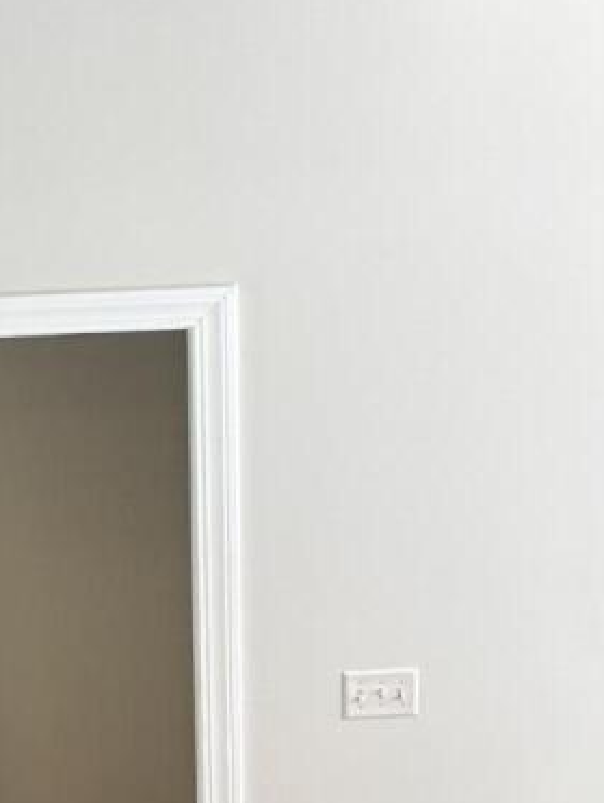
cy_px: 732
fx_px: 3251
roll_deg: +0.6
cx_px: 167
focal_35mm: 140
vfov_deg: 13.9
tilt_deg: -28.4
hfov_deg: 10.6
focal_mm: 5.96
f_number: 1.6
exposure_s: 1/60
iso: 125
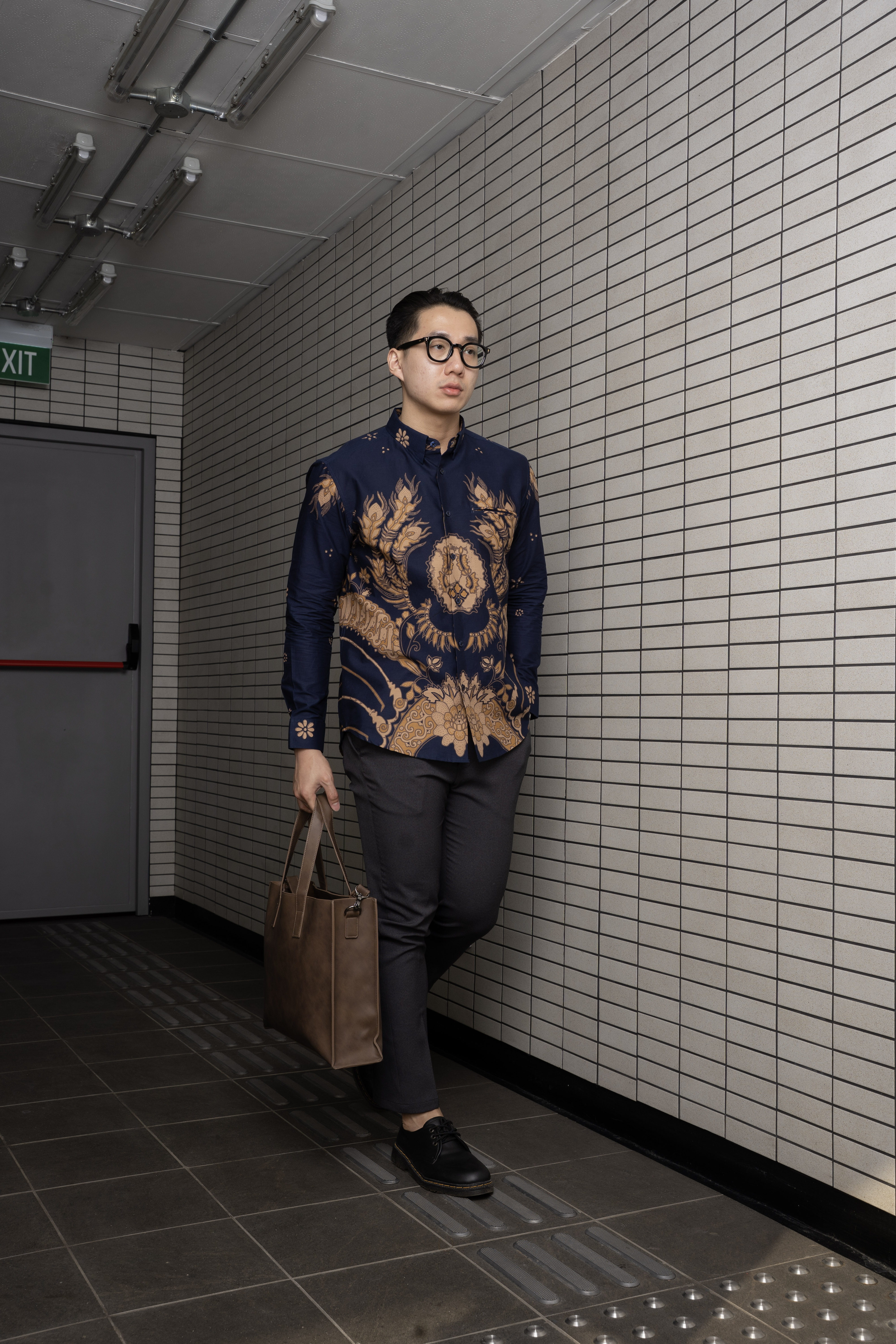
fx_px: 1344
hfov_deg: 36.9
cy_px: 672
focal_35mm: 36
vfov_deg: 53.1
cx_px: 448
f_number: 8
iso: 200
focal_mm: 36
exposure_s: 1/125
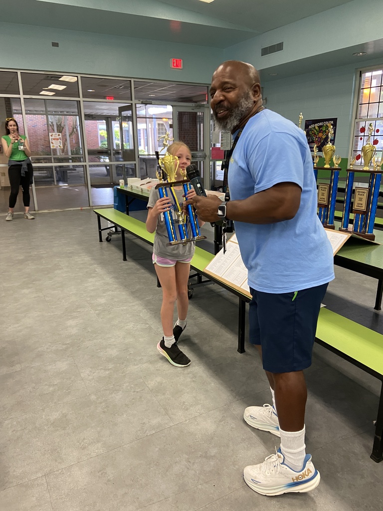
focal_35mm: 26
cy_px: 256
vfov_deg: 67.3
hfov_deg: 53.1
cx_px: 192
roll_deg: +1.5
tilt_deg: -17.3
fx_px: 384
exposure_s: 1/60
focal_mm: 4.25
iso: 200
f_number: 1.8
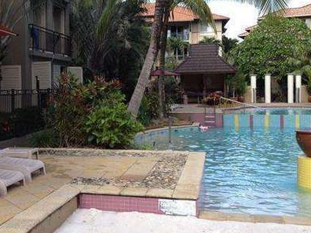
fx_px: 476
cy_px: 89
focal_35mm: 53
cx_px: 100
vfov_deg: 27.4
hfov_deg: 35.8
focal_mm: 4.28
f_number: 2.4
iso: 50
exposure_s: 1/424
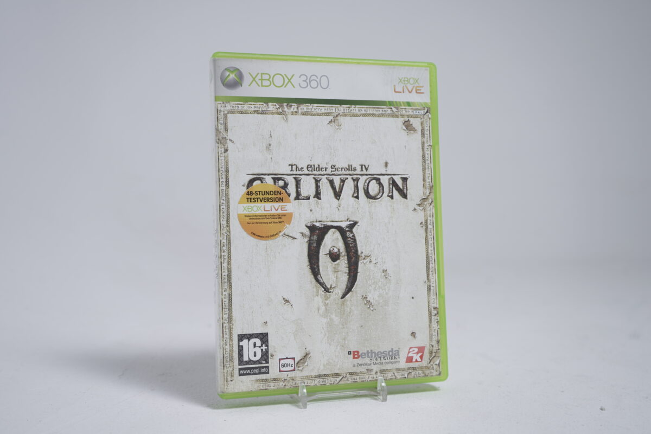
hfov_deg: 49.6
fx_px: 705
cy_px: 217
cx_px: 326
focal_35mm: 39
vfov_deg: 34.2
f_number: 5.6
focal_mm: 39
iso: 100
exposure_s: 1/8
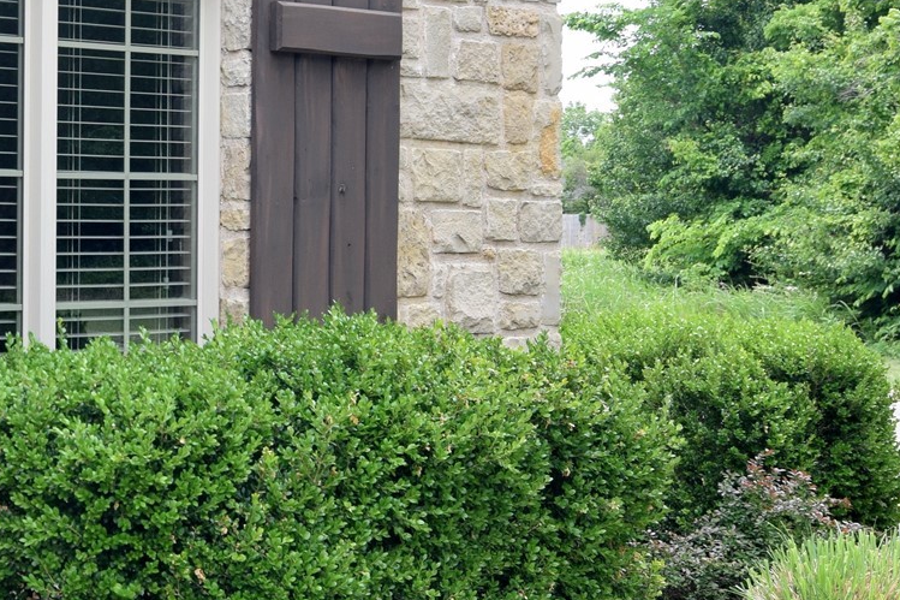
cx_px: -76
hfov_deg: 26.9
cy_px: 225
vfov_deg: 19.6
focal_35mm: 69
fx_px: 1734
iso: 280
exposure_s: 1/250
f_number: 8
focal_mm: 17
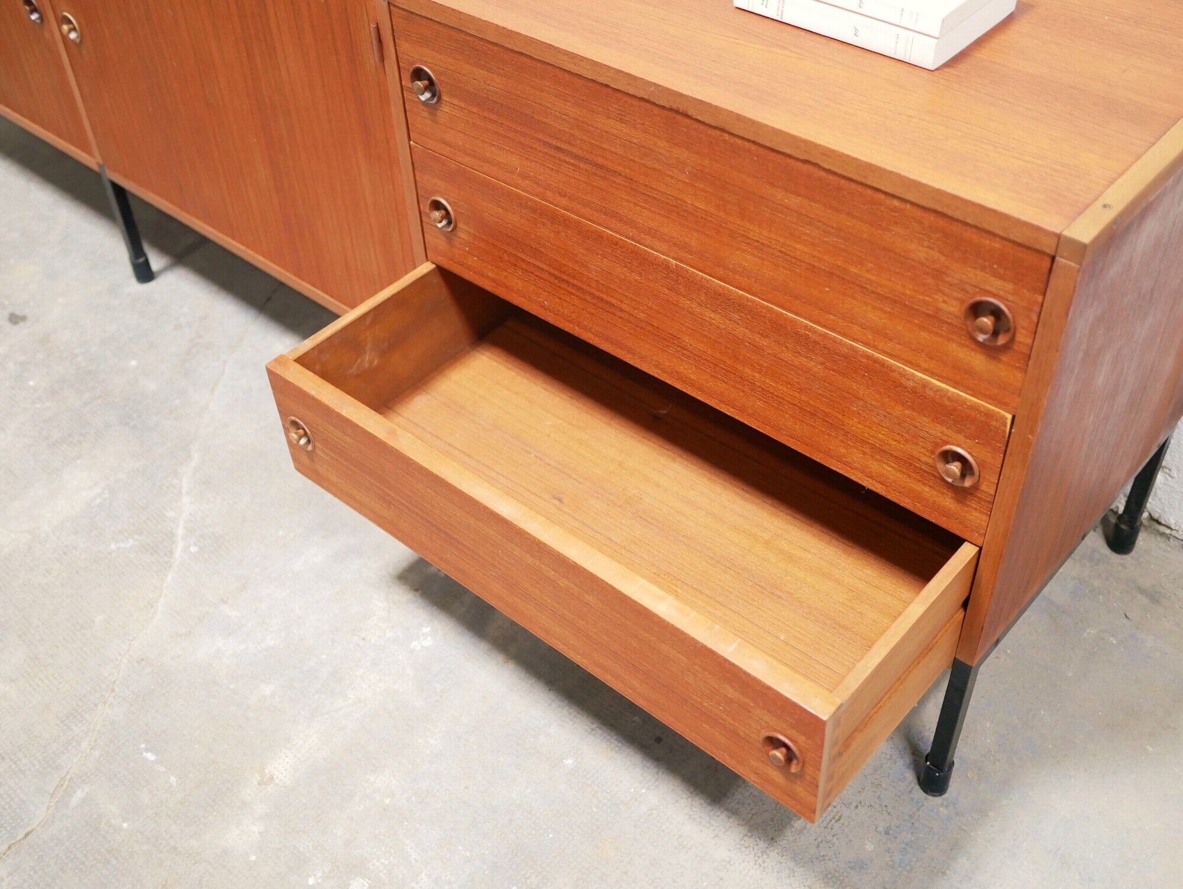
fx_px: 1368
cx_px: 592
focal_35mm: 40
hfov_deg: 46.8
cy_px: 444
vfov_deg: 36.0
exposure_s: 1/60
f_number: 1.7
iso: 1250
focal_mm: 20
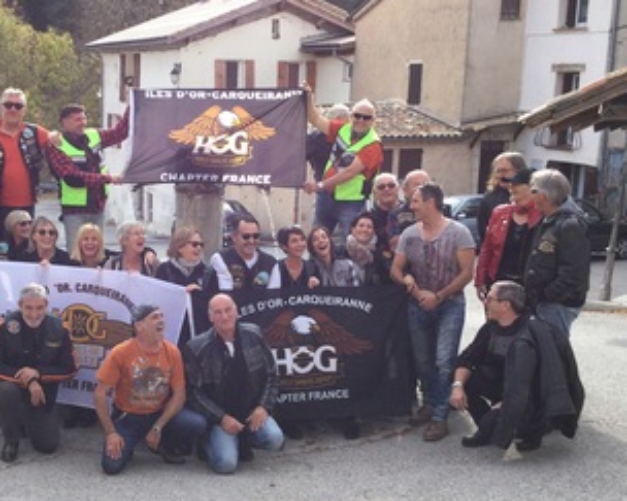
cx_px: 174
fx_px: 983
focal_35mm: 53
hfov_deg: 34.8
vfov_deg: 28.6
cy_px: 272
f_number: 2.4
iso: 25
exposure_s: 1/401
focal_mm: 3.3
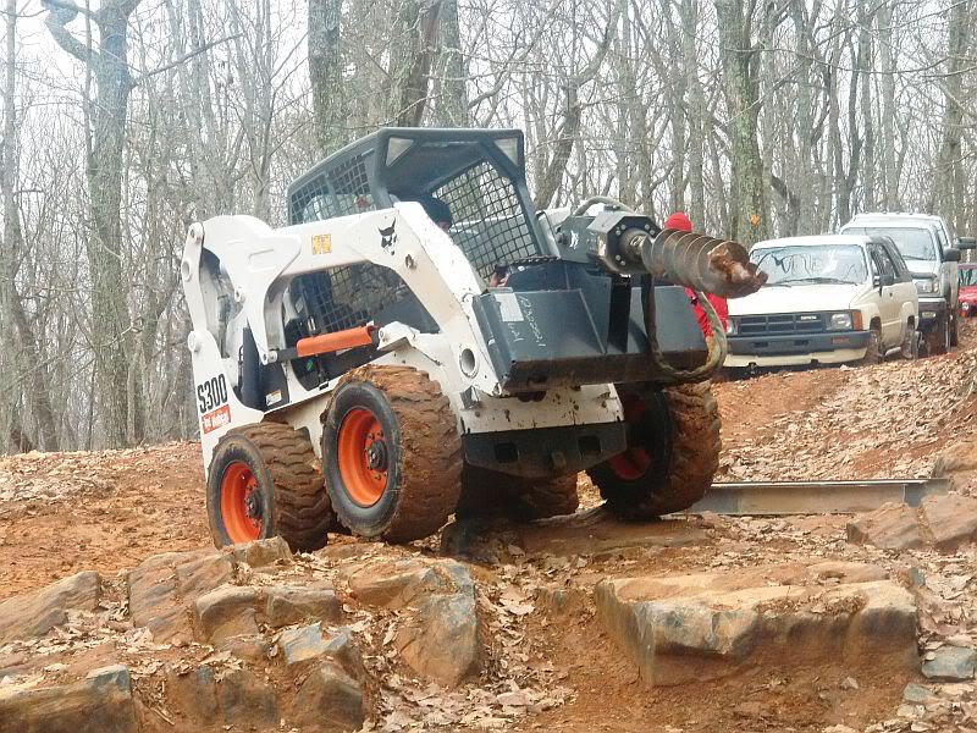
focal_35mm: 87
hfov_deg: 22.5
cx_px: 488
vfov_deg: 17.0
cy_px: 366
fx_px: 2455
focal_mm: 15.3
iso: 320
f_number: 4.9
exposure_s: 1/80
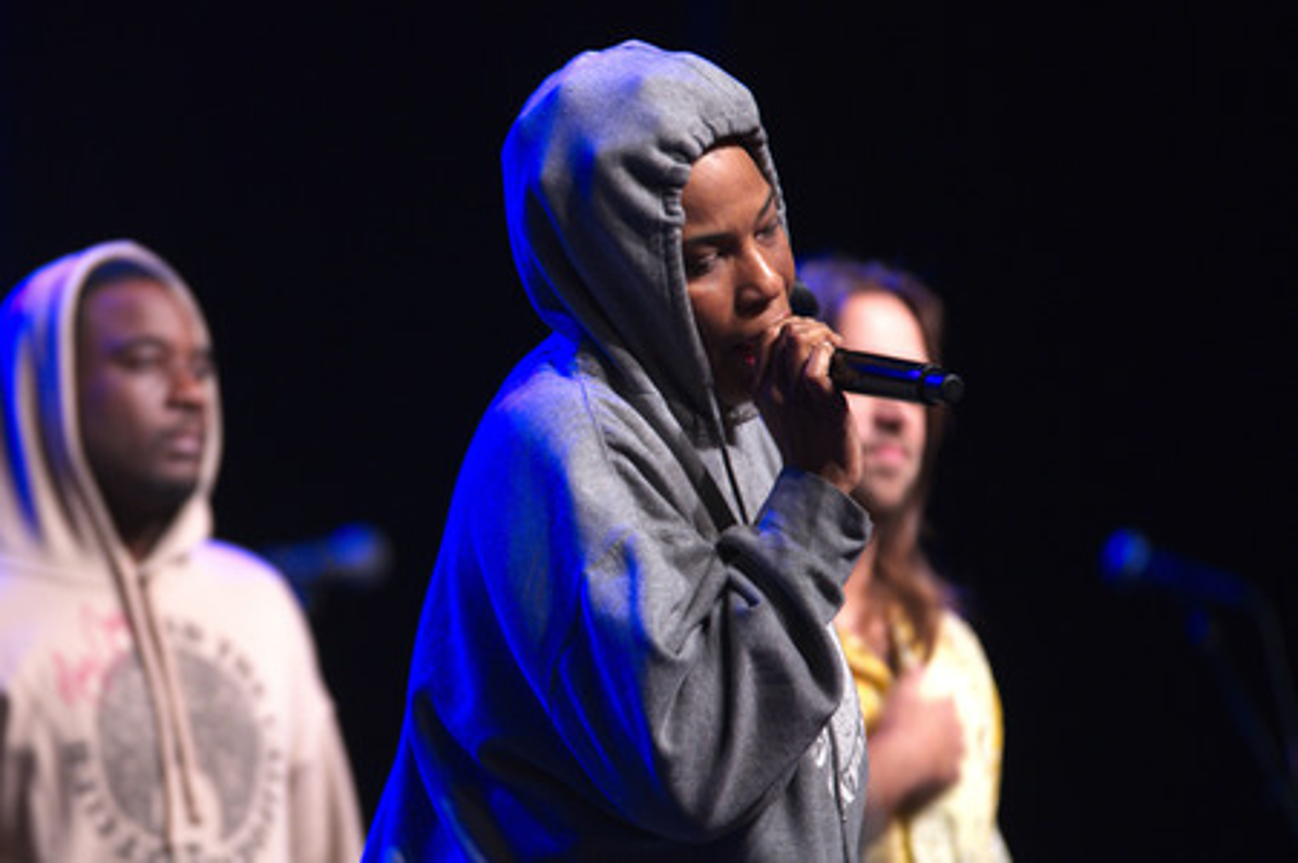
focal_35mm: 300
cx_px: 649
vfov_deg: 4.6
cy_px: 432
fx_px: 10808
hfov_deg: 6.9
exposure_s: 1/50
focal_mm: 300
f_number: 2.8
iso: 1600
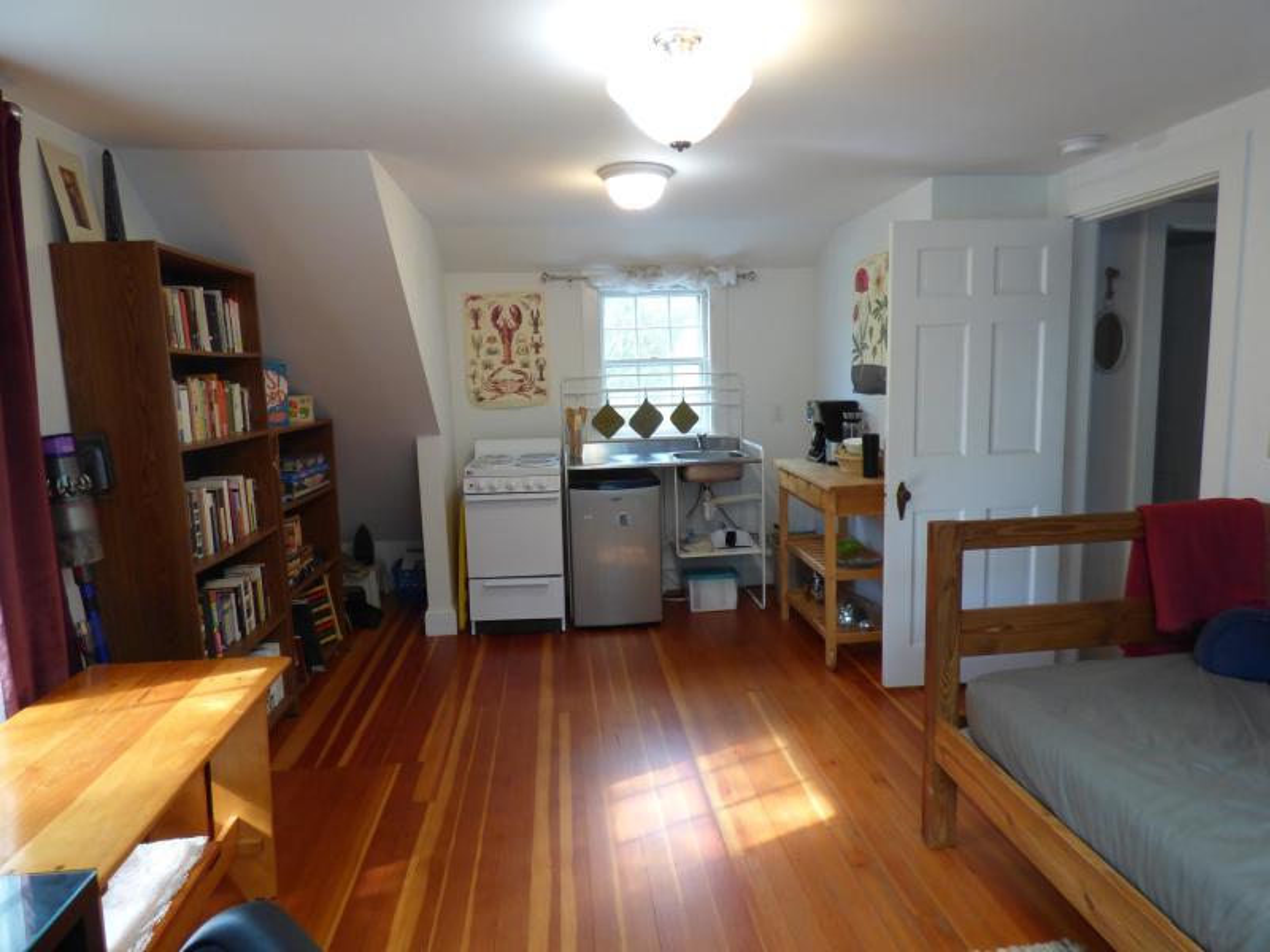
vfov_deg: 66.0
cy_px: 476
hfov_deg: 81.7
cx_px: 635
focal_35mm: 20
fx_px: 734
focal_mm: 3.58
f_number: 2.8
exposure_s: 1/60
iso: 250
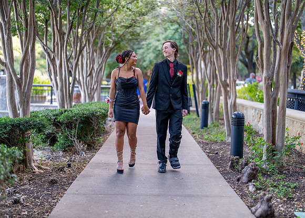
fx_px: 454
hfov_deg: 37.2
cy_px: 109
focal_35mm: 52
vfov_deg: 27.0
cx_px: 152
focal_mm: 50
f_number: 1.2
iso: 320
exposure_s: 1/1000
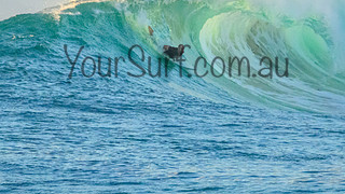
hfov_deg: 1.0
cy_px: 47
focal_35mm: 2087
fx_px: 19092
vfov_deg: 0.6
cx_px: 207
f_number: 11
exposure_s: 1/2000
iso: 5600
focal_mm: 800
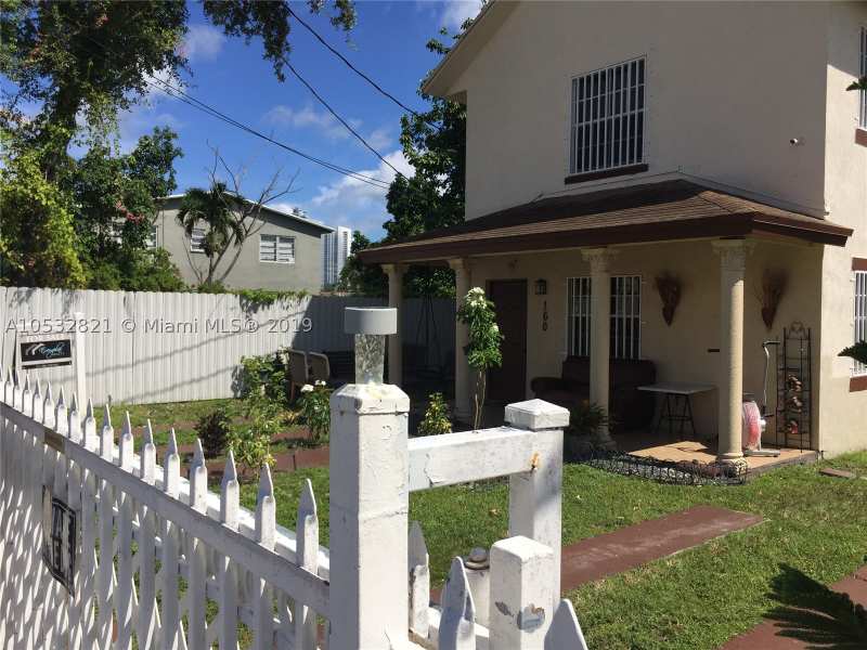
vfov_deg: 48.2
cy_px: 325
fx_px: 726
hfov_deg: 61.7
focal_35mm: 29
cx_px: 434
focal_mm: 4.15
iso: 32
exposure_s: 1/3300
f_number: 2.2
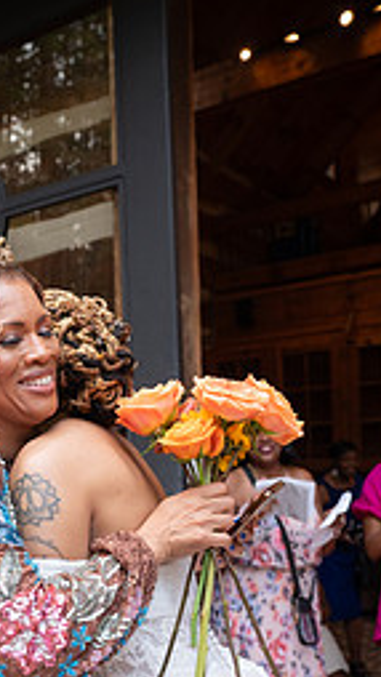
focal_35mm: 51
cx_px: 41
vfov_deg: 39.9
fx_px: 915
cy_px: 466
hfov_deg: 22.9
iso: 1000
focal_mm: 27.5
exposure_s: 1/250
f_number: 4
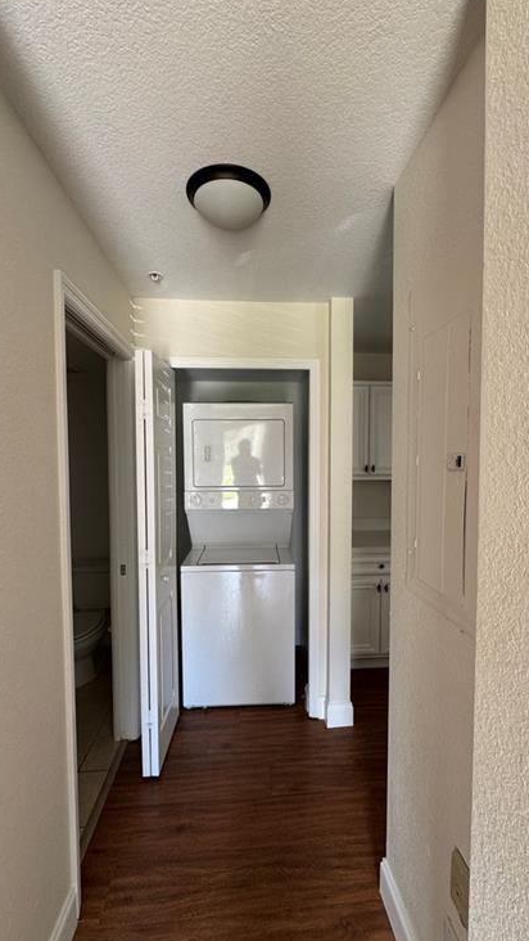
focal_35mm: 16
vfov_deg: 99.4
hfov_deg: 67.1
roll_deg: +1.3
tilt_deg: +0.6
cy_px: 476
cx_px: 272
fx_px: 399
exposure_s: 1/99
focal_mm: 2.22
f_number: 2.2
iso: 160
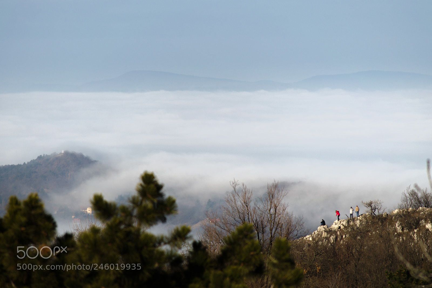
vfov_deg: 4.6
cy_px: 144
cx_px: 216
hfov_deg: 6.9
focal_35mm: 300
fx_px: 3600
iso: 100
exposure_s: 1/640
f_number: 5.6
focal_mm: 200
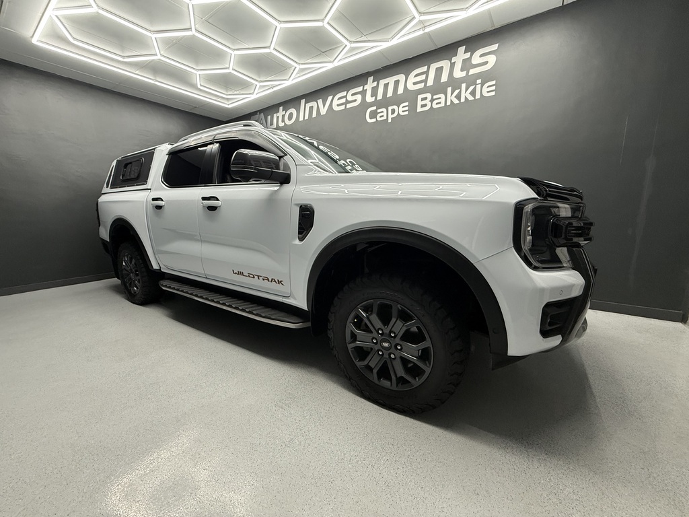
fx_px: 279
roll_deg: +0.7
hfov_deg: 102.1
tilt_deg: -8.3
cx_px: 344
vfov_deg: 85.7
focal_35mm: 14
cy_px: 258
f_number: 2.2
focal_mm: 2.22
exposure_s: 1/100
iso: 200
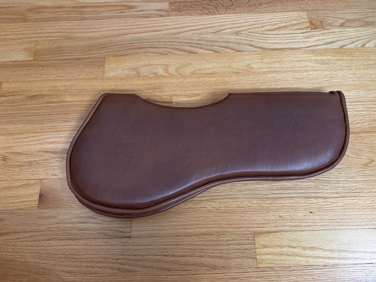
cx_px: 188
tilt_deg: -69.7
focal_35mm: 24
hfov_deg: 71.6
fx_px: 261
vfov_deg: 56.8
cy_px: 141
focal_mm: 6.76
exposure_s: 1/56
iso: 800
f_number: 1.78
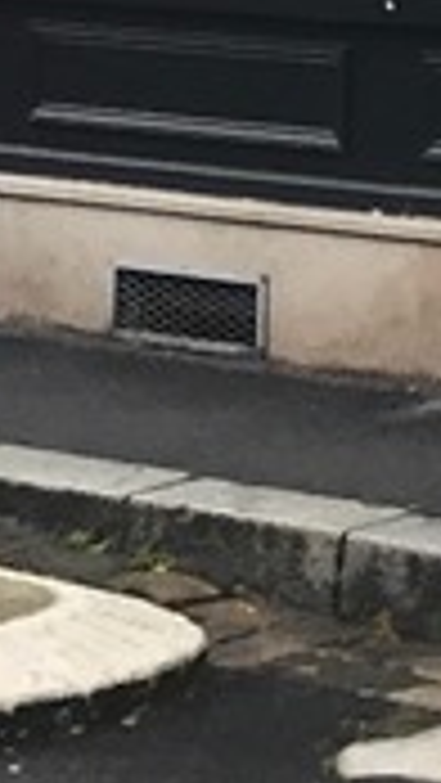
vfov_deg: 11.2
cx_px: 1670
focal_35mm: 180
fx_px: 3738
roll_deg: -0.7
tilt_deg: +6.5
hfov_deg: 5.9
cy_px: -562
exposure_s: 1/577
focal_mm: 3.99
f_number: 1.8
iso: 20
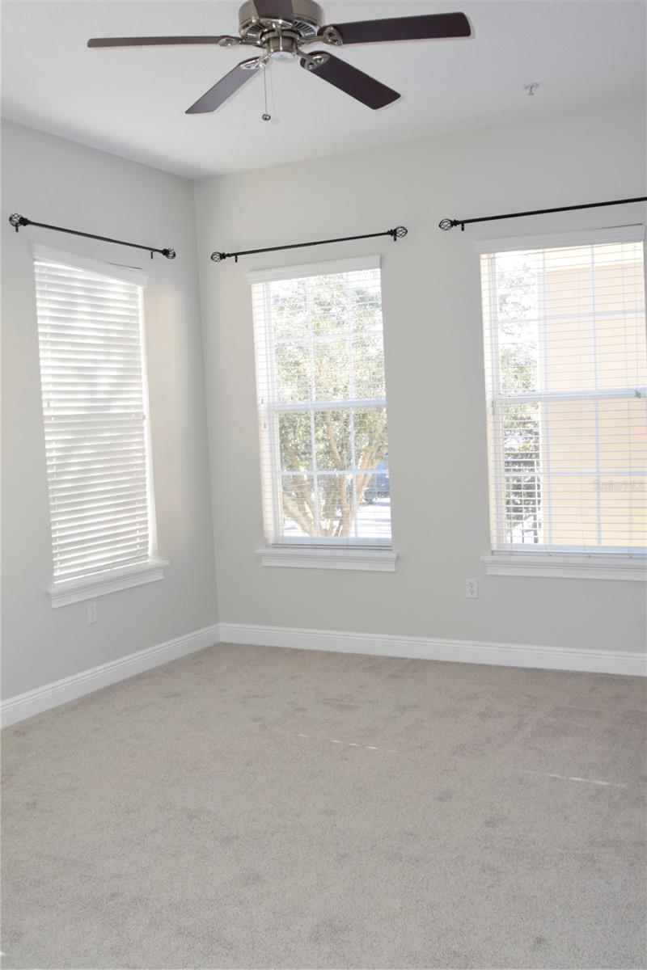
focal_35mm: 36
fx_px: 970
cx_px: 324
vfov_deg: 53.1
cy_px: 485
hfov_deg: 36.9
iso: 720
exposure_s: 1/125
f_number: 5.6
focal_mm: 24
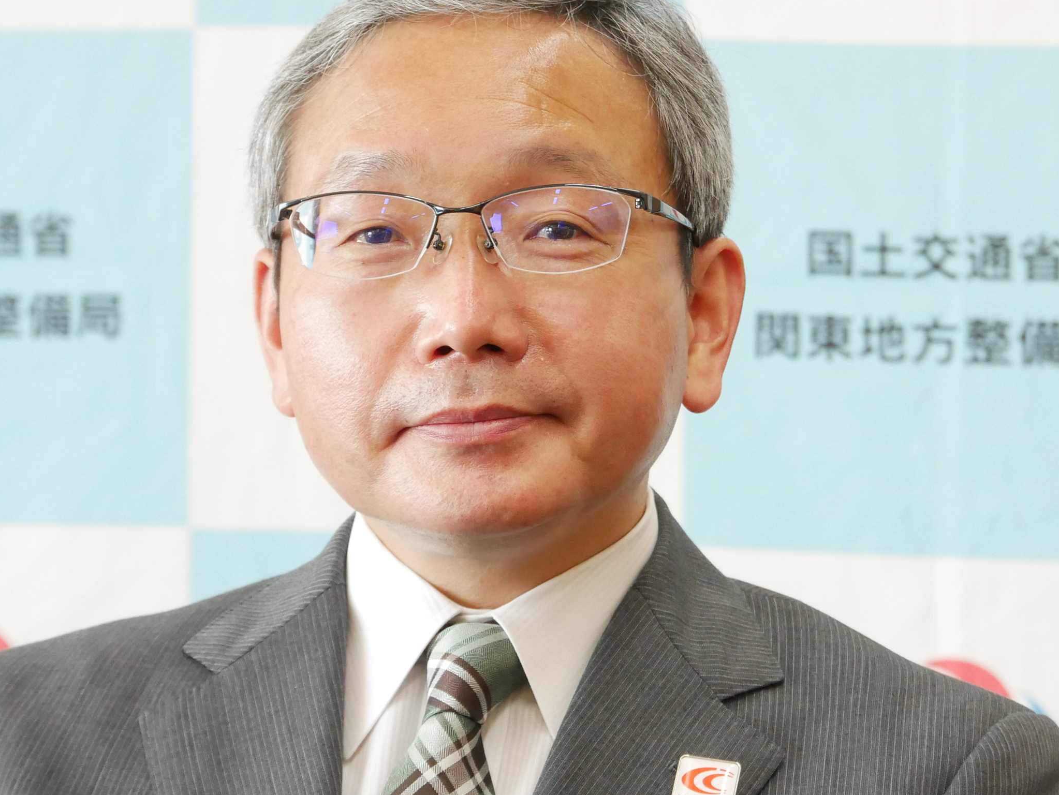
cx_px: 646
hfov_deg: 12.5
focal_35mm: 158
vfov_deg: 9.4
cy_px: 372
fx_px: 4835
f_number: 4.6
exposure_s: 1/100
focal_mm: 45
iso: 1600
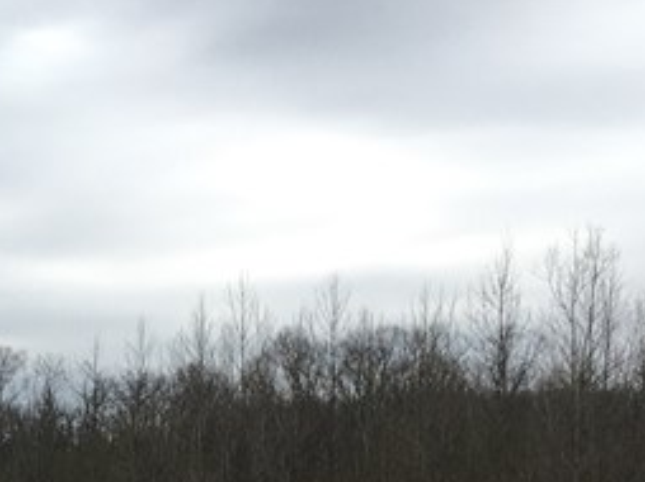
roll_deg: +1.5
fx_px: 2178
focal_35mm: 117
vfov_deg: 11.8
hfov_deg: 16.4
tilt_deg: -7.0
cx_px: -28
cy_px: 837
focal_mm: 4.15
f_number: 2.2
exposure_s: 1/1083
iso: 25
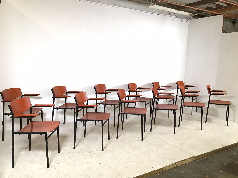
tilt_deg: -6.7
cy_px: 89
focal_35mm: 31
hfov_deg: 58.4
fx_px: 213
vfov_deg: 45.4
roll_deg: +0.0
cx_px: 119
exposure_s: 1/33
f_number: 2.4
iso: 125
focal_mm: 3.3
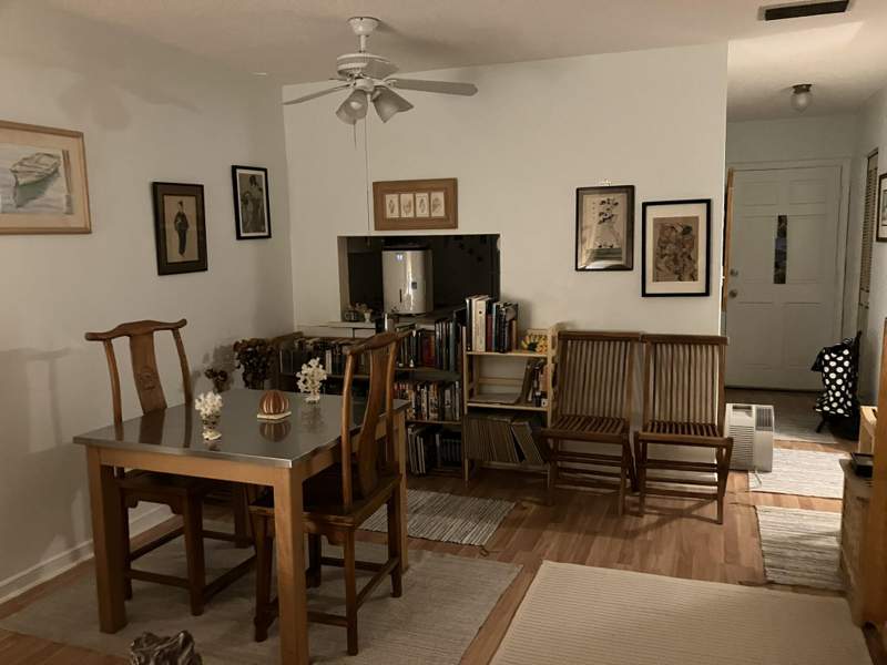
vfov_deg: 49.7
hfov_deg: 63.4
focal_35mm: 28
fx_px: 717
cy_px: 332
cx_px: 444
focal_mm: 3.99
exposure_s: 1/21
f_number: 1.8
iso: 640
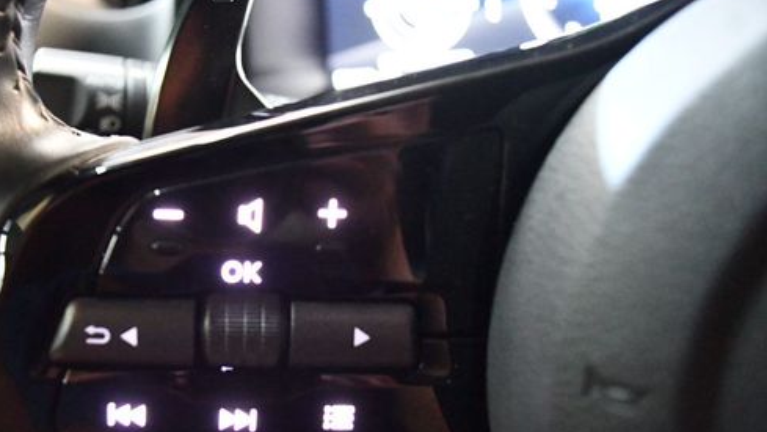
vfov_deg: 31.8
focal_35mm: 37
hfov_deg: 53.1
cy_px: 270
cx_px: 267
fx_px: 752
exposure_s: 1/40
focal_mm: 18
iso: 12800
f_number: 3.5
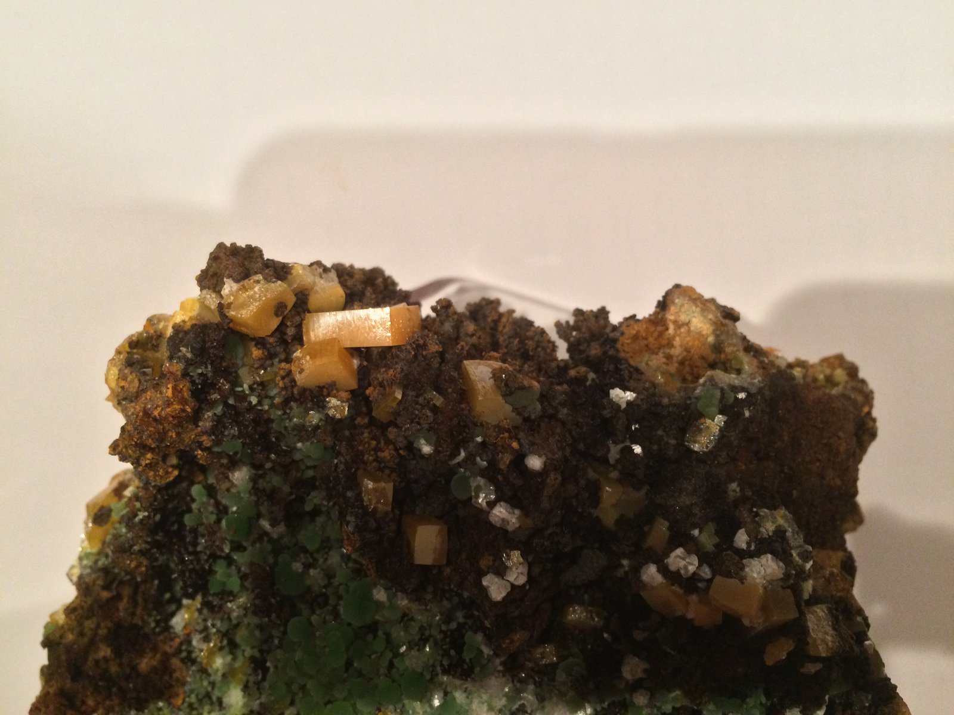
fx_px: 799
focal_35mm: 29
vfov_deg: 48.2
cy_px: 358
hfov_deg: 61.7
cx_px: 477
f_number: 2.2
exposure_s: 1/24
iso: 250
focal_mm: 4.15
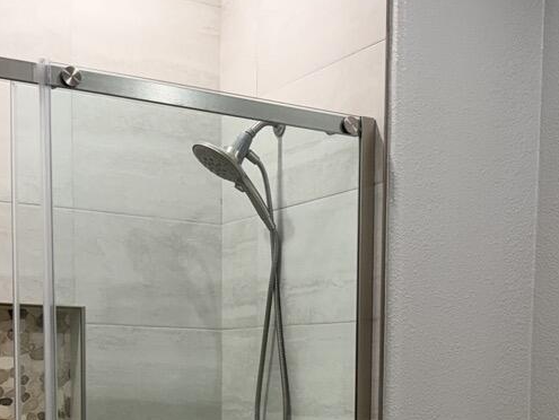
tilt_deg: -5.3
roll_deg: -0.7
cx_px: 341
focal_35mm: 62
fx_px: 1002
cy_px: 460
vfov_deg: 22.4
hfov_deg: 31.1
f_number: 1.78
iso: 125
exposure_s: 1/120
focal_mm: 6.76
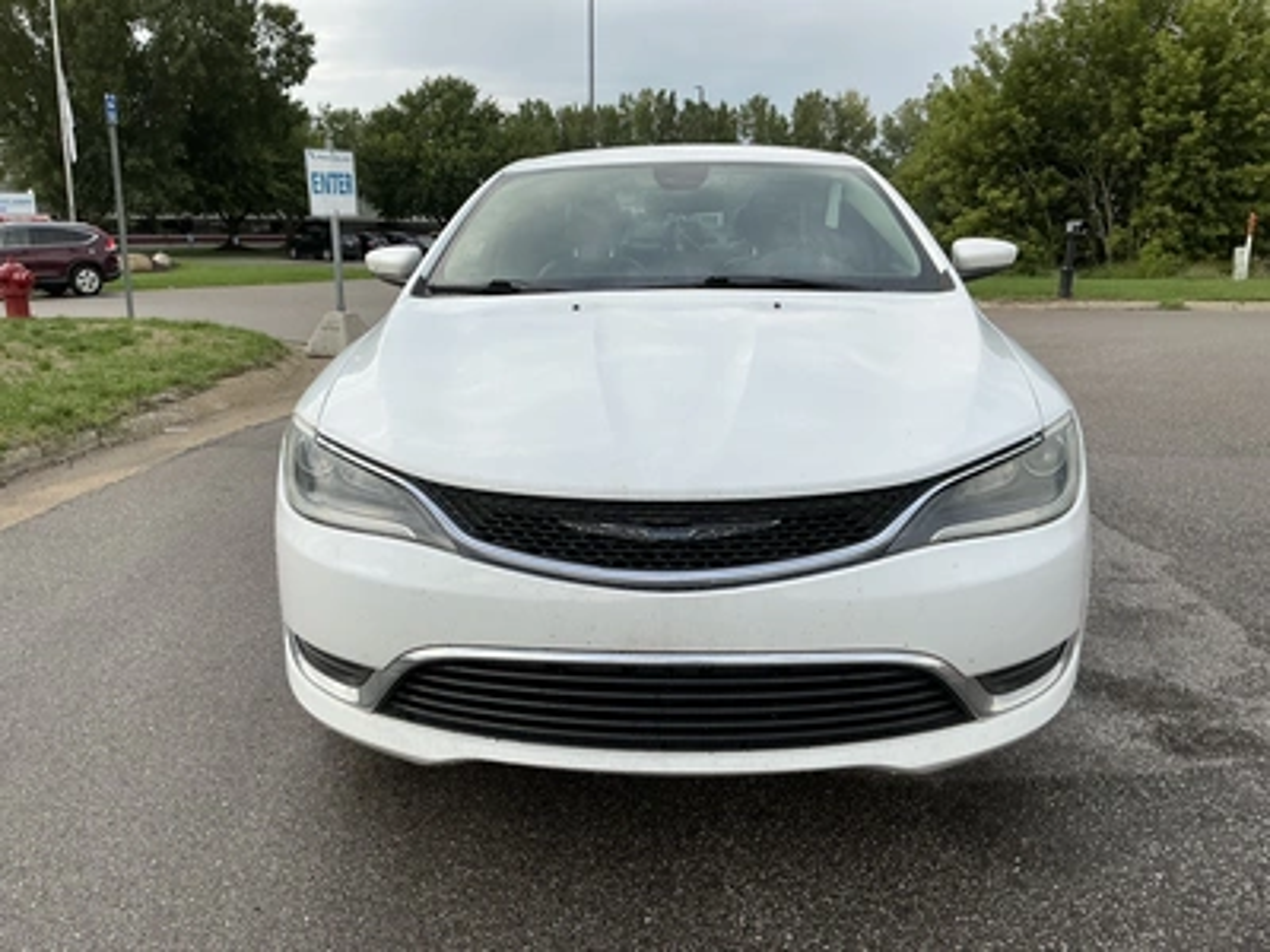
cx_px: 635
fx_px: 1027
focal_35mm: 28
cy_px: 476
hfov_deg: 63.4
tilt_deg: -11.8
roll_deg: +1.7
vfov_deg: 49.7
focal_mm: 3
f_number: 1.8
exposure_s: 1/370
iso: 25
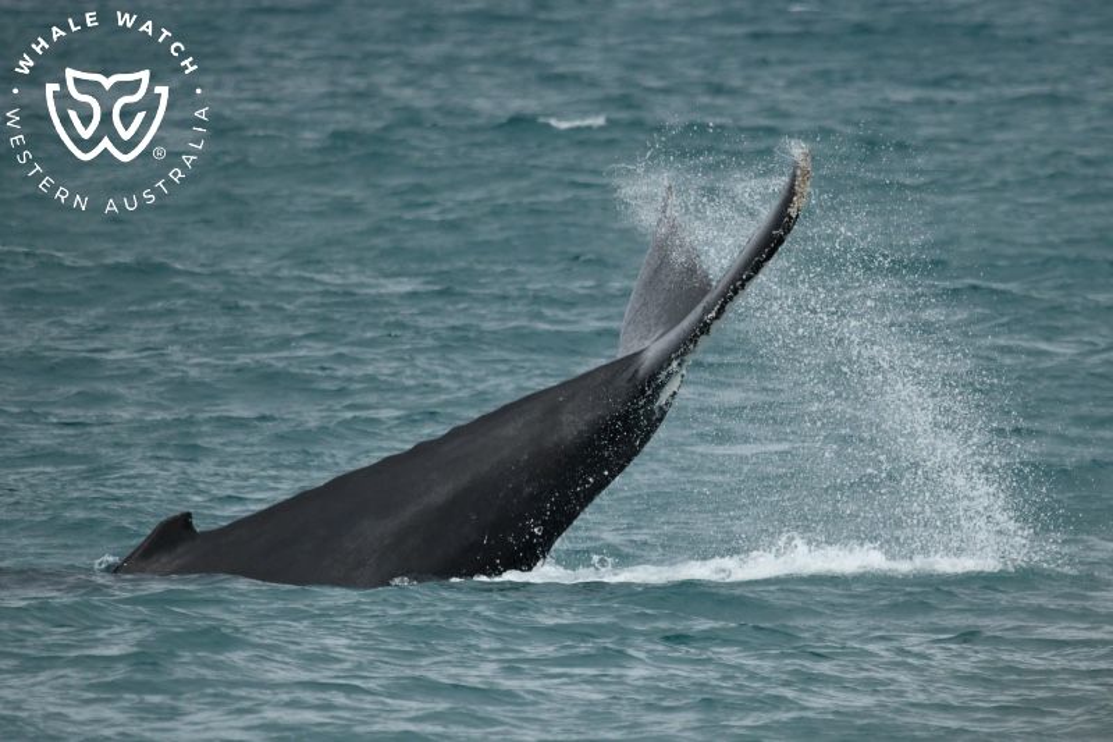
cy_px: 371
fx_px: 18545
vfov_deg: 2.3
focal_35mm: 600
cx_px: 556
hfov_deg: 3.4
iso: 2000
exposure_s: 1/8000
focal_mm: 600
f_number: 6.3
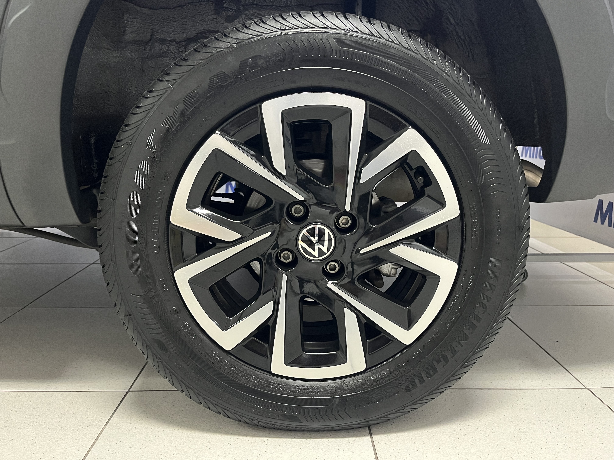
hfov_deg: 67.3
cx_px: 307
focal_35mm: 26
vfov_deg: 53.1
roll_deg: -0.4
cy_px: 230
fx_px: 461
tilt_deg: -12.0
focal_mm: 5.1
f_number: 1.6
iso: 500
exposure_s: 1/40
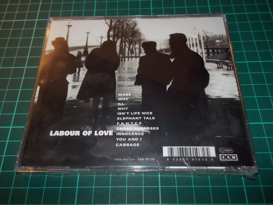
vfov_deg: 48.2
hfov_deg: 61.7
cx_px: 136
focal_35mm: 29
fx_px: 229
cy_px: 102
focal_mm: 4.1
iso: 200
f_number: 3.3
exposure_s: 1/30
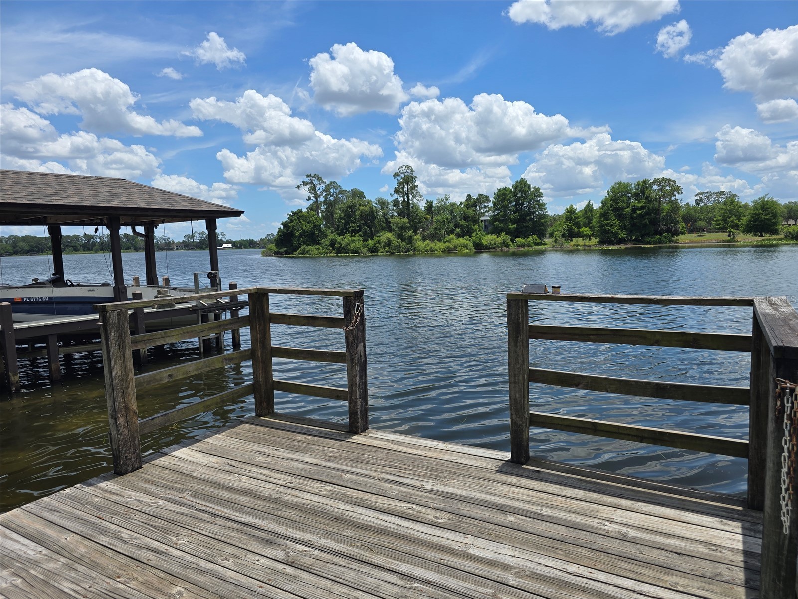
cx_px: 399
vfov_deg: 58.9
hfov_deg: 73.9
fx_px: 530
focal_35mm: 23
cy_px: 300
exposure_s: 1/1205
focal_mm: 6.3
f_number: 1.7
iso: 12
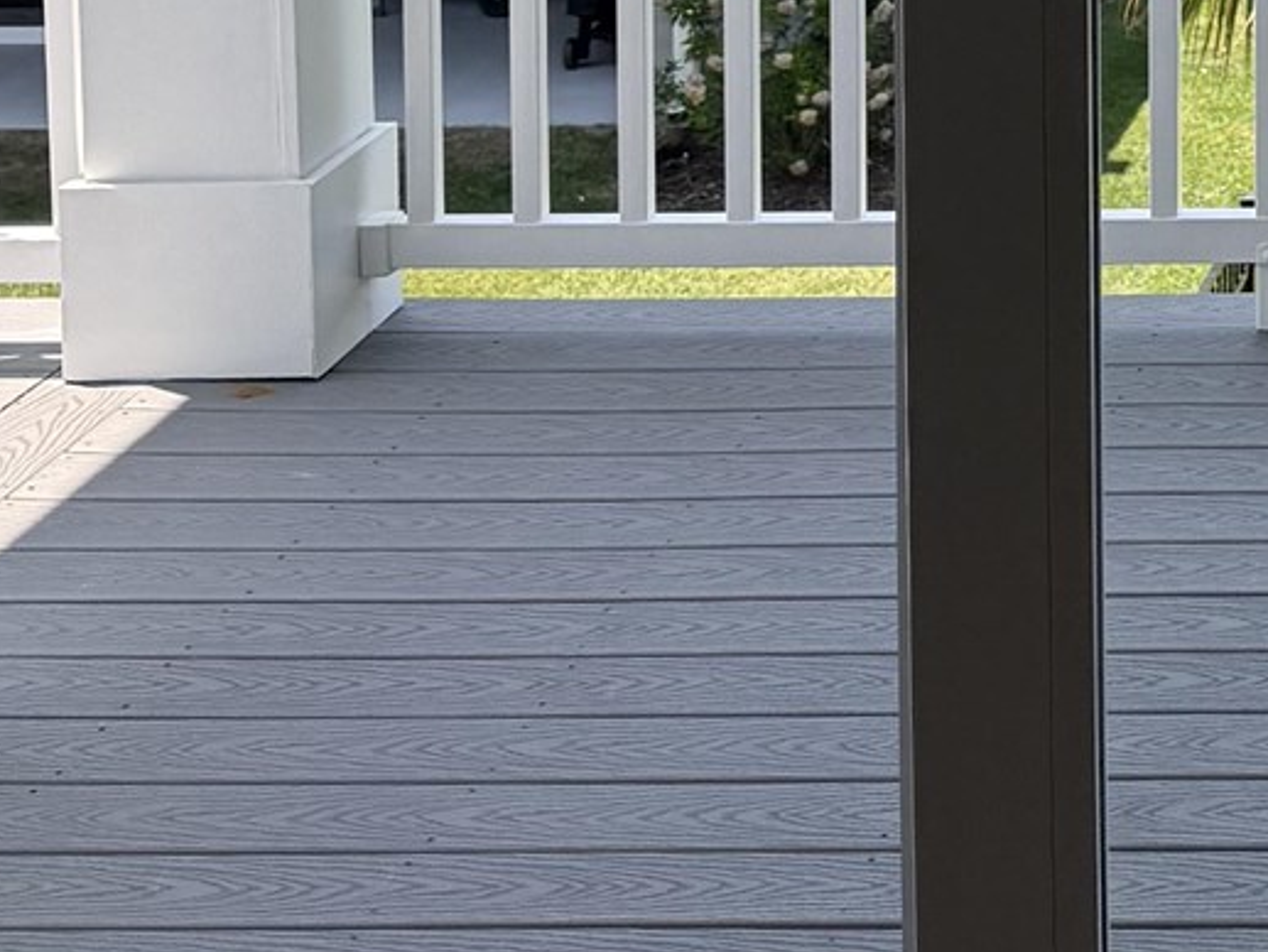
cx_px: 1805
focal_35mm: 107
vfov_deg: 12.7
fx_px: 3920
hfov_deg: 16.9
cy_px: -731
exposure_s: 1/1361
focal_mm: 6.76
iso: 80
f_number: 1.78
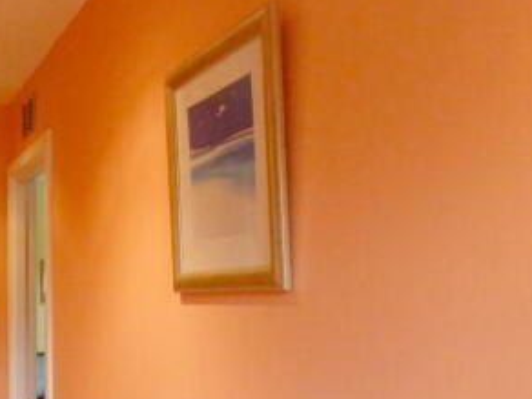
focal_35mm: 50
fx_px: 768
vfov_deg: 28.5
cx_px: 128
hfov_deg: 37.2
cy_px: 322
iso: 400
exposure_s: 1/25
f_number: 3.3
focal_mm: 4.1
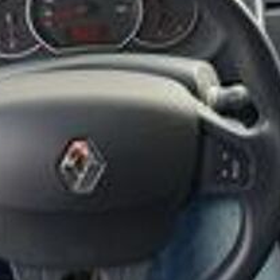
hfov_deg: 32.2
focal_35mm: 53
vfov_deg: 31.1
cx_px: 152
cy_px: 44
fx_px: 485
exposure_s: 1/131
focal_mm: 3.92
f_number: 1.7
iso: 40
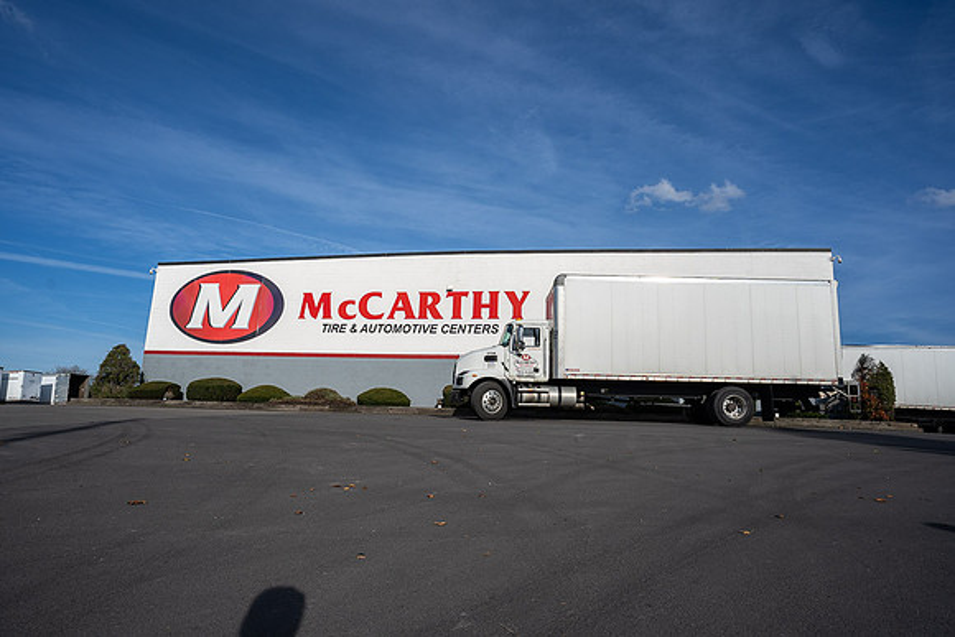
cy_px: 318
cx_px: 478
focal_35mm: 21
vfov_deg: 59.5
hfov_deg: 81.2
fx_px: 557
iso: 125
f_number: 7.1
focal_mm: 21
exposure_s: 1/1000
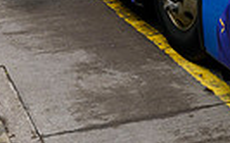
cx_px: 168
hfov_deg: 17.2
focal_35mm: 121
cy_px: -241
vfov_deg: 9.3
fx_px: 758
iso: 2500
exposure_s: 1/1000
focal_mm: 35
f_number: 4
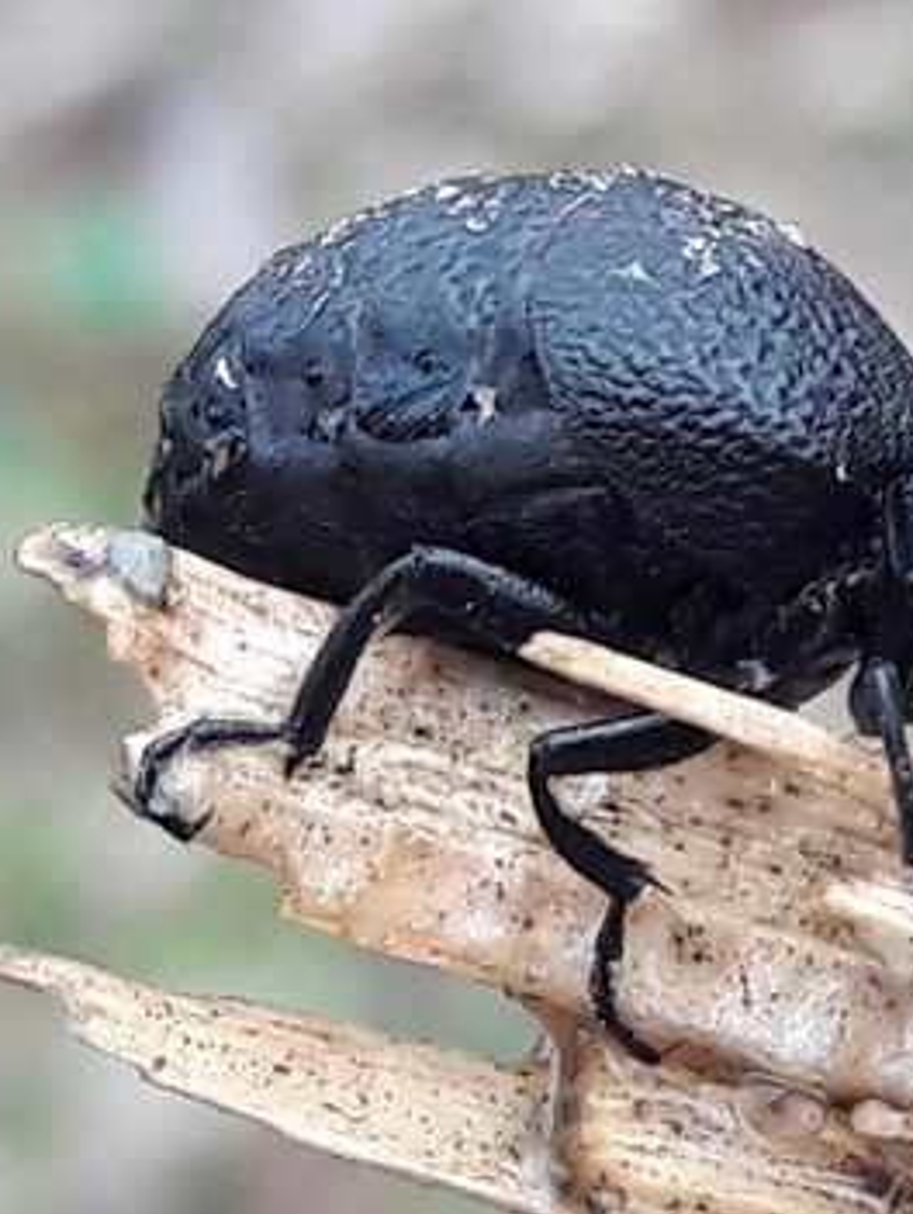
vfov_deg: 37.2
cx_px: 605
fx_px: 1790
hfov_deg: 28.4
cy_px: 771
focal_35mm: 51
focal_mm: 3.7
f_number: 1.9
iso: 40
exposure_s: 1/108
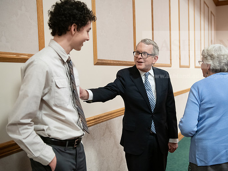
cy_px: 86
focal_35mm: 42
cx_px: 129
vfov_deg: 34.4
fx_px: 277
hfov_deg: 44.7
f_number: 3.2
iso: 2500
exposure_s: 1/200
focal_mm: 38
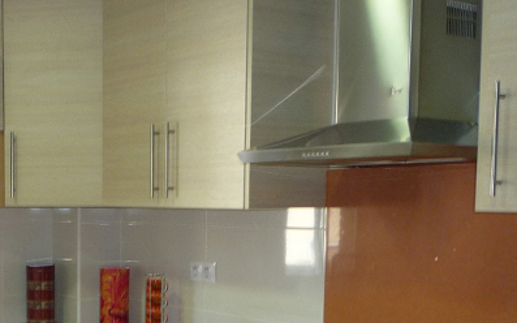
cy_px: 295
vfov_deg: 21.1
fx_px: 845
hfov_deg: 32.8
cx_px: 82
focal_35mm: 60
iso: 100
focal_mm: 4.4
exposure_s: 1/30
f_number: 2.8
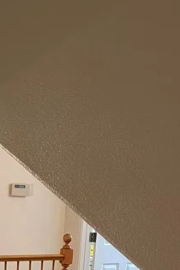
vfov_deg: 19.8
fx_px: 660
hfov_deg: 15.4
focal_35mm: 88
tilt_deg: -19.1
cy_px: 413
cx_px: 21
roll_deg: -3.3
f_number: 1.6
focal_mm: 4.2
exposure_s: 1/60
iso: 160
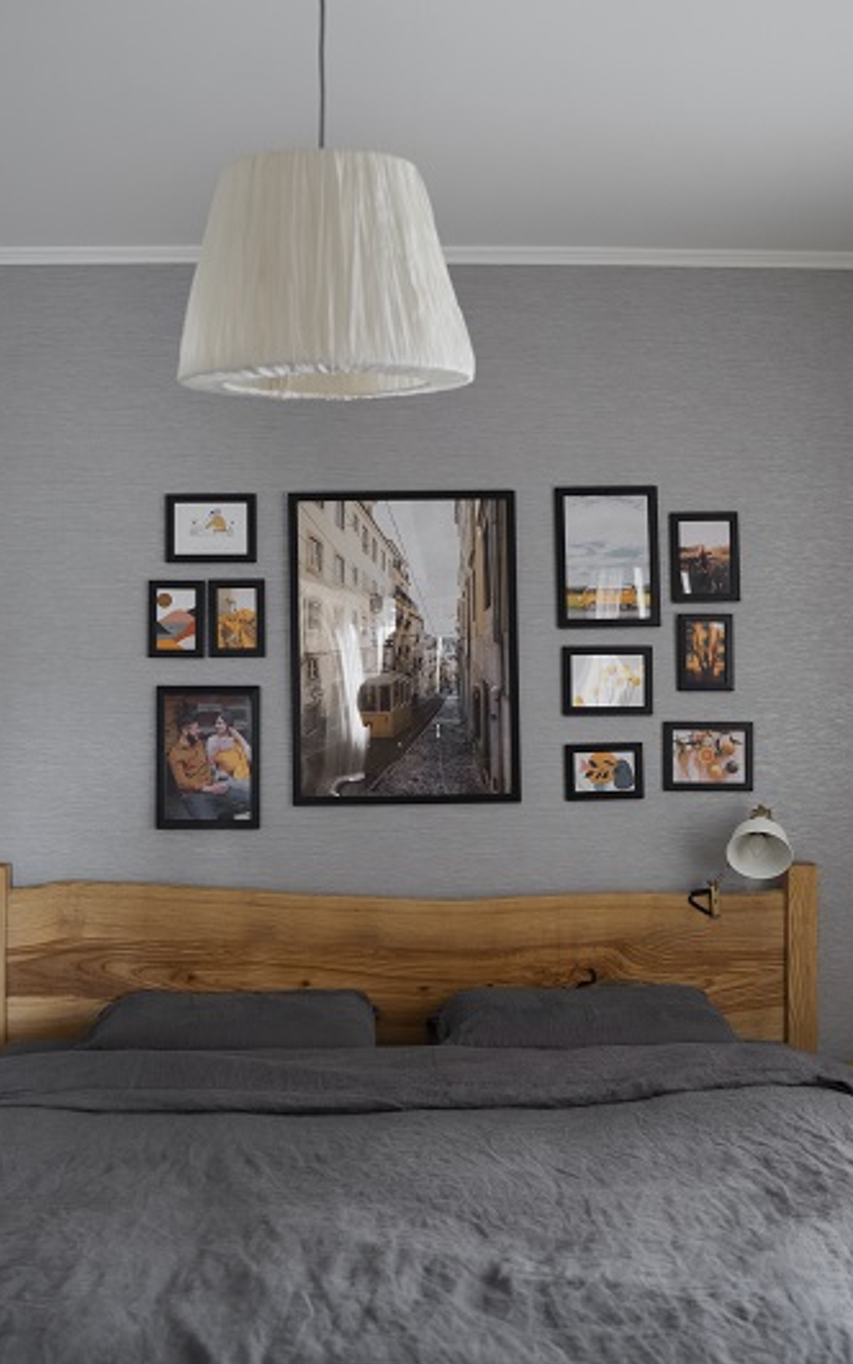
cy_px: 682
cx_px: 313
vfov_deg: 46.2
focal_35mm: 43
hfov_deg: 29.7
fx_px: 1599
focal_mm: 28
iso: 1600
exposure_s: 1/80
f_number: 2.8
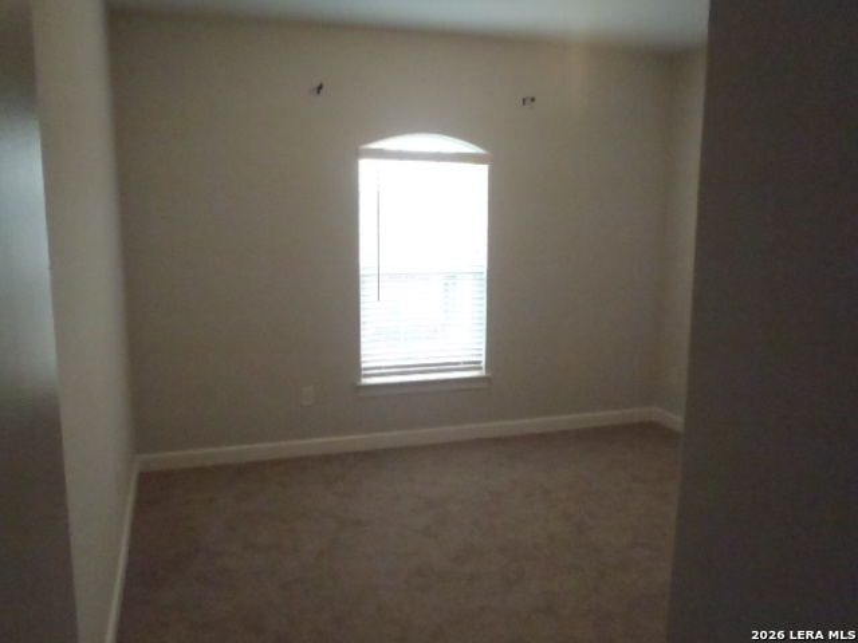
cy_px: 322
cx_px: 429
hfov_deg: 63.4
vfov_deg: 49.7
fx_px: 694
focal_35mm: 28
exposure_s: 1/60
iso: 800
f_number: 3.9
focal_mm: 5
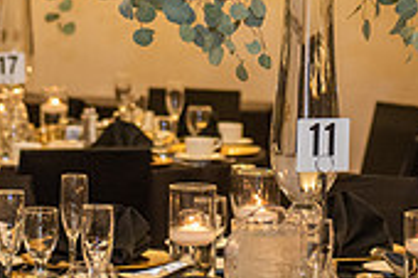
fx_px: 2459
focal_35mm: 212
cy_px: -90
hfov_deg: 9.7
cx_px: 145
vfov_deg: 6.4
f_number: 2.8
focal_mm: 62
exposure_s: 1/125
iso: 1600
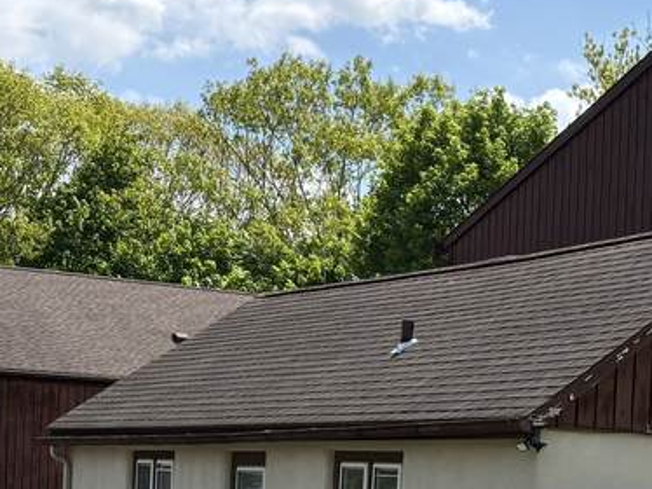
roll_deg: -2.2
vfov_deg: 16.3
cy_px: 477
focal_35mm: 89
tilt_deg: +0.1
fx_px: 1675
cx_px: 655
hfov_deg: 21.2
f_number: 1.6
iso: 50
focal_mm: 5.96
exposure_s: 1/3448
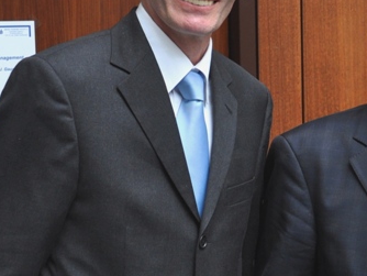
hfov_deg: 17.5
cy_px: 211
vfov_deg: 13.9
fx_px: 1125
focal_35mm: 106
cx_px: 461
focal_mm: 24
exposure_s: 1/30
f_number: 5.6
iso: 360
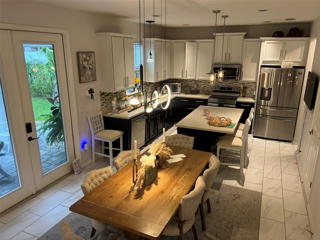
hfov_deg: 67.3
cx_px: 160
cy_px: 120
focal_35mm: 26
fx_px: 240
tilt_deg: -16.1
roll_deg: -0.2
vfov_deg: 53.1
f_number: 1.5
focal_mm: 5.7
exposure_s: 1/60
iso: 80
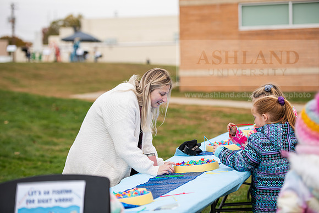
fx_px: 904
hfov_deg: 20.0
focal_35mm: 102
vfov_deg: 13.4
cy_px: 106
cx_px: 160
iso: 320
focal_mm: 102
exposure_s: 1/400
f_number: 3.2
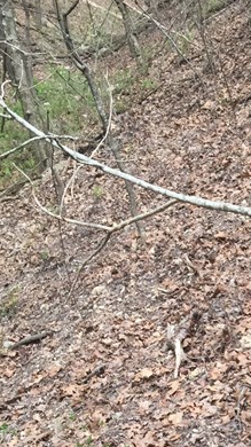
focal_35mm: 83
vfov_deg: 25.0
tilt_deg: -30.8
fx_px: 983
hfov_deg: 12.5
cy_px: 389
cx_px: 528
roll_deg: -0.7
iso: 32
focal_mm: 4.15
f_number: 2.2
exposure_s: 1/520
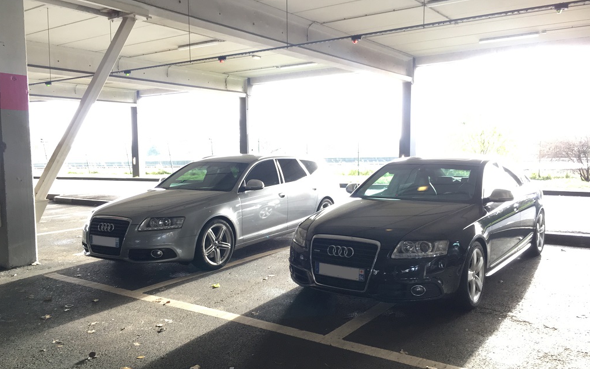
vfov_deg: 40.6
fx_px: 499
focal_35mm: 31
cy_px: 201
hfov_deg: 61.2
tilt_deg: -5.3
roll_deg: -0.6
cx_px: 295
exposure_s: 1/33
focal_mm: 4.15
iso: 64
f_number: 2.2
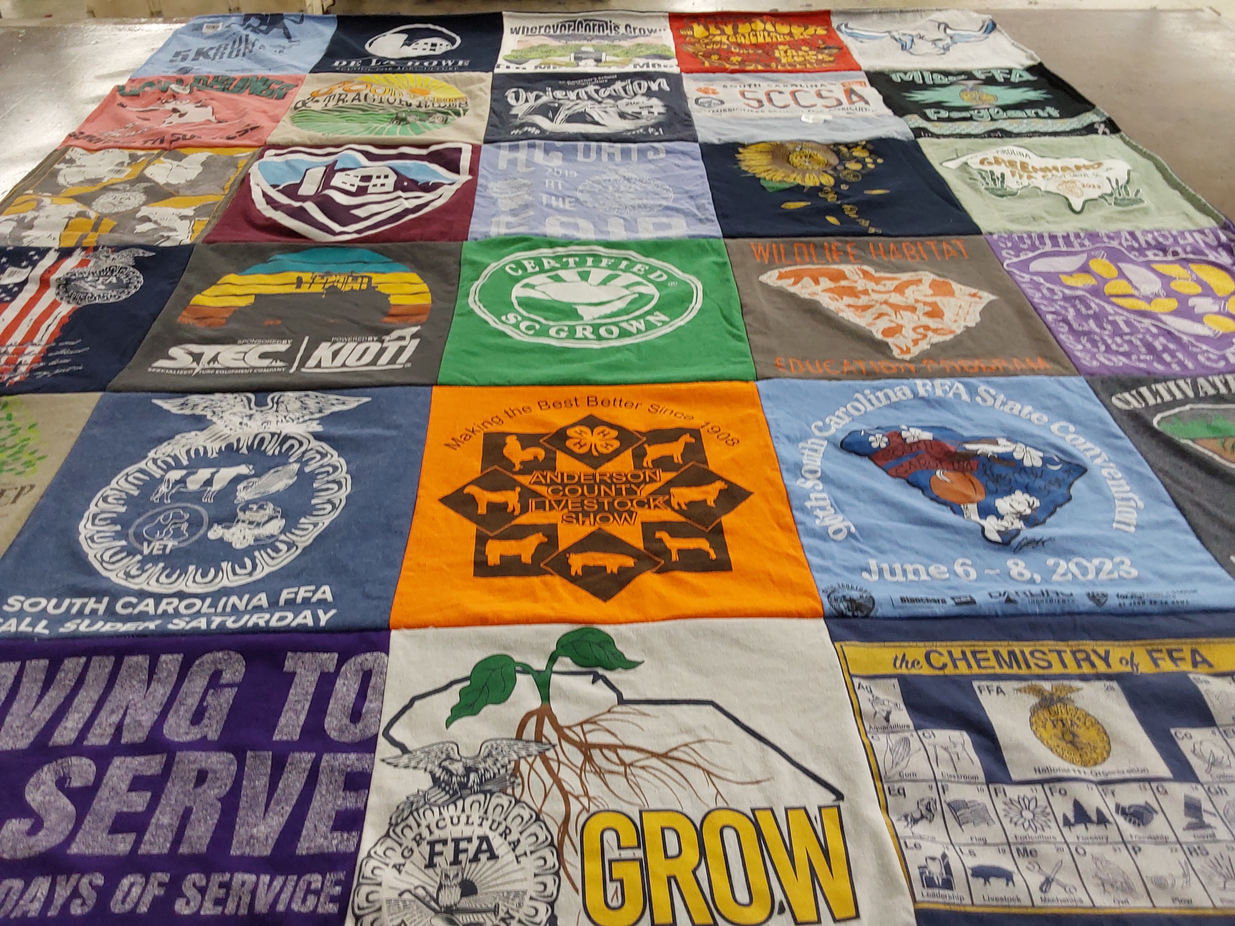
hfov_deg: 63.4
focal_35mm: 28
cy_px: 463
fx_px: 999
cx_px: 618
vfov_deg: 49.7
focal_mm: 2.91
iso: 100
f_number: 1.9
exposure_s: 1/50
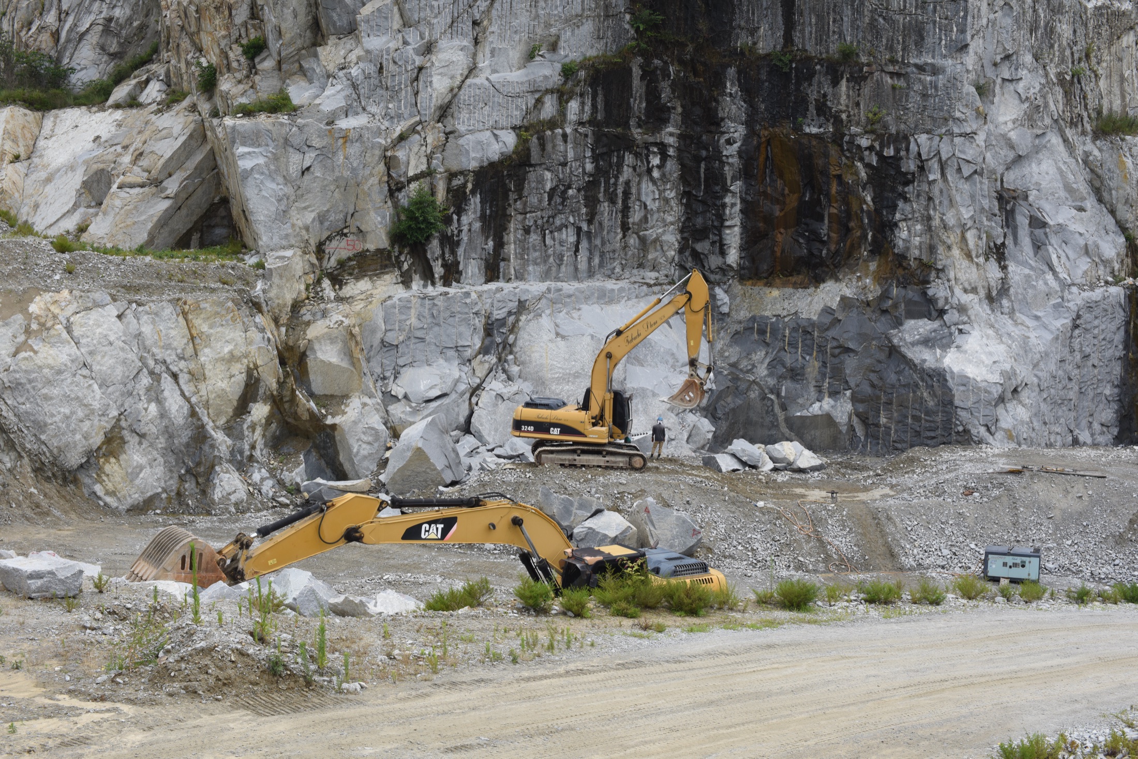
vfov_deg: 27.0
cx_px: 569
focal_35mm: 50
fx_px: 1581
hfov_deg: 39.6
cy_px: 380
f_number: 11
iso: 400
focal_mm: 50
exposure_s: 1/500
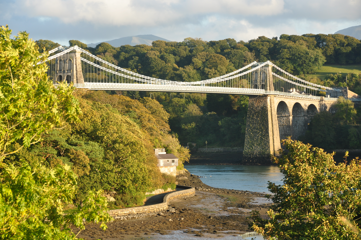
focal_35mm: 135
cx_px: 180
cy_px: 120
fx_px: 1352
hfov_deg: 15.2
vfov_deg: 10.1
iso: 200
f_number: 8
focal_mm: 90
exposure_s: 1/125
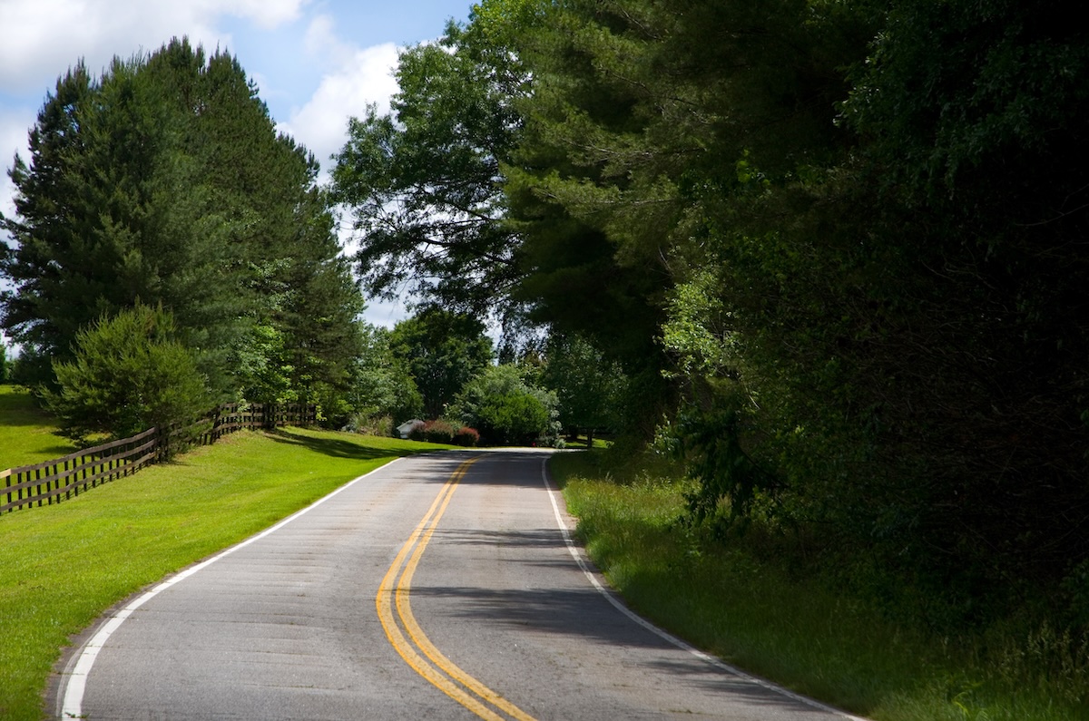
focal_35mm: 117
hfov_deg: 17.5
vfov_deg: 11.7
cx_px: 544
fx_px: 3532
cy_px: 360
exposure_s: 1/320
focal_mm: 78
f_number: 8
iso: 100
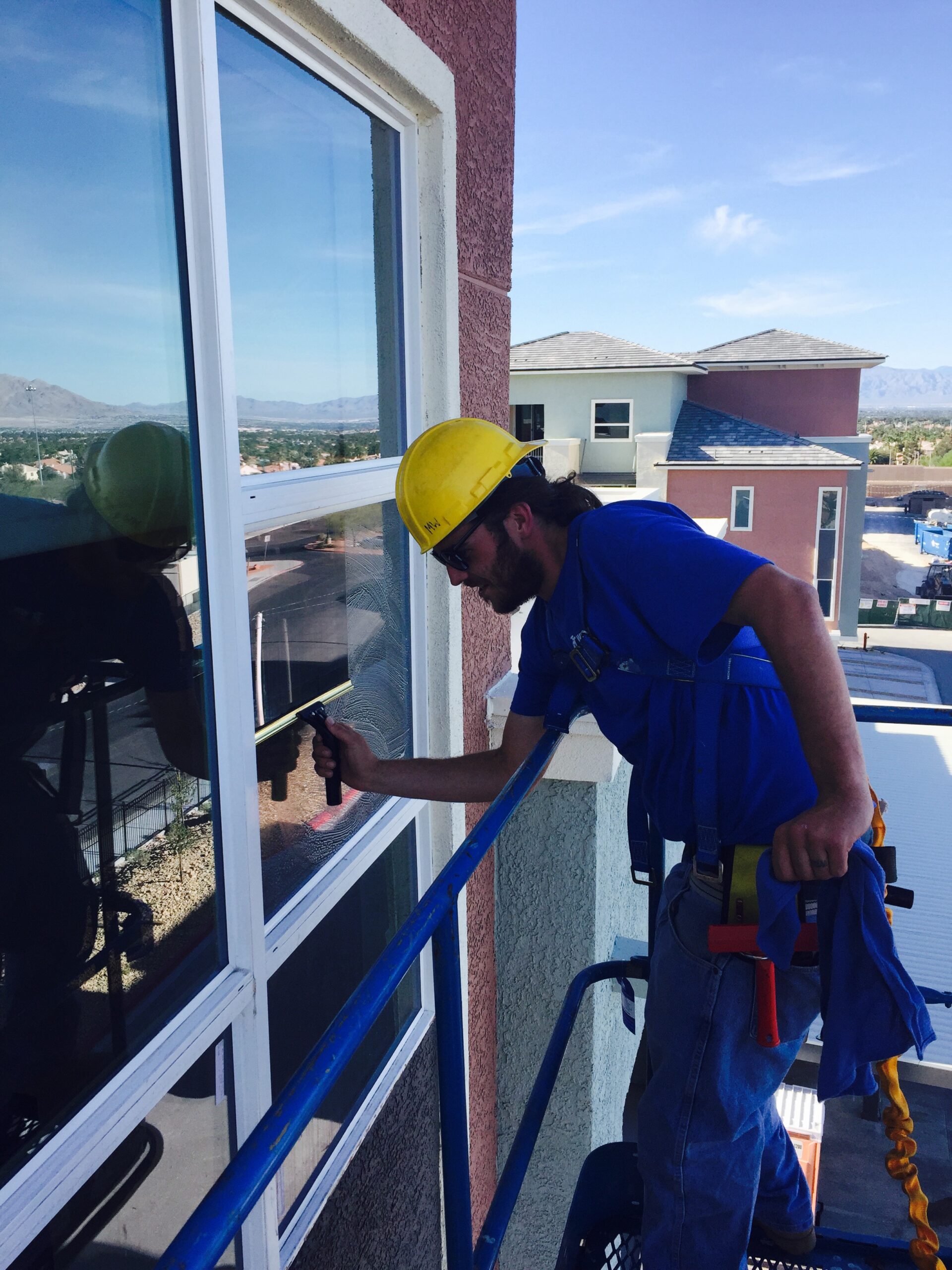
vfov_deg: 61.7
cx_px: 476
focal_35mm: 29
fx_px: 1063
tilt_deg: -10.9
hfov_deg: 48.2
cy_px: 635
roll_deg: +1.1
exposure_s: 1/964
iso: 32
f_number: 2.2
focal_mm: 4.15
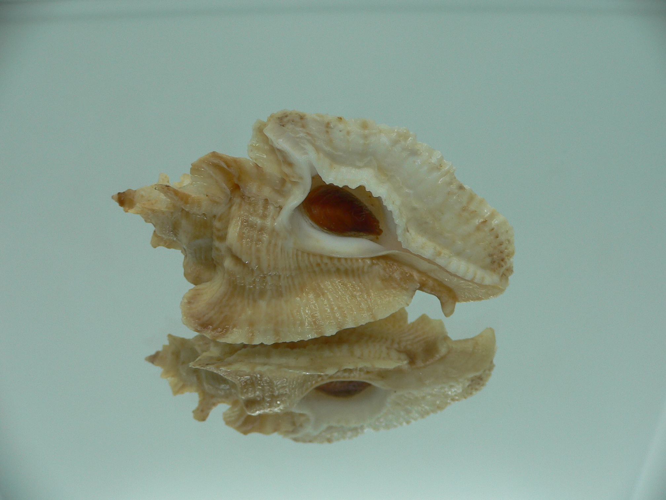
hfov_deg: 52.6
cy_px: 250
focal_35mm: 35
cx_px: 333
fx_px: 673
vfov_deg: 40.7
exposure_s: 1/60
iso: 80
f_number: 2.8
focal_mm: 4.6
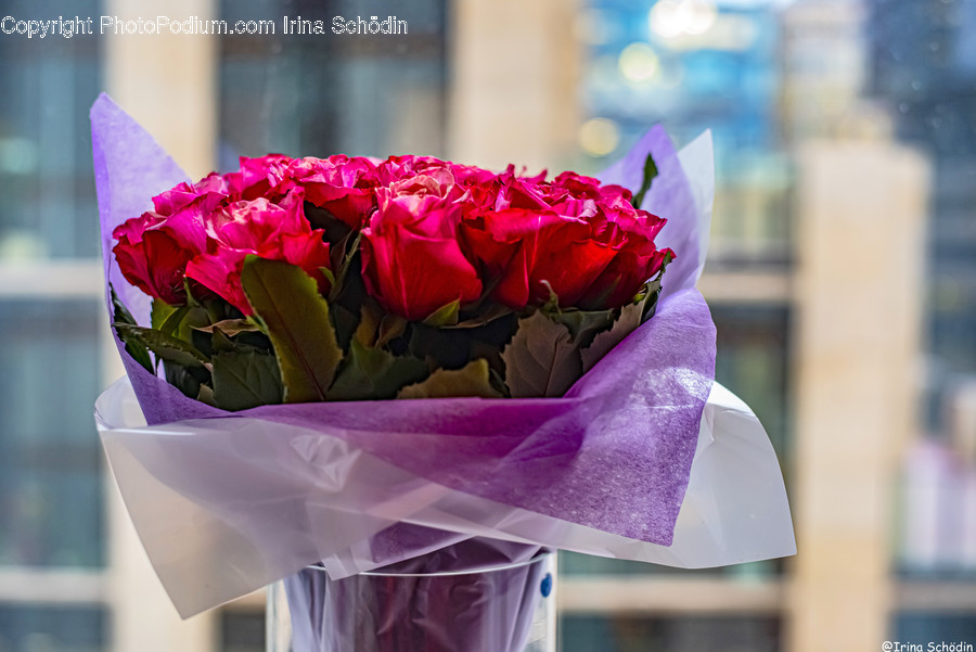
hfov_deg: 39.6
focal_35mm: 50
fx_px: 1356
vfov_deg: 27.0
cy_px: 326
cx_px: 488
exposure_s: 1/40
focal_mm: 50
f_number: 3.5
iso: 1600
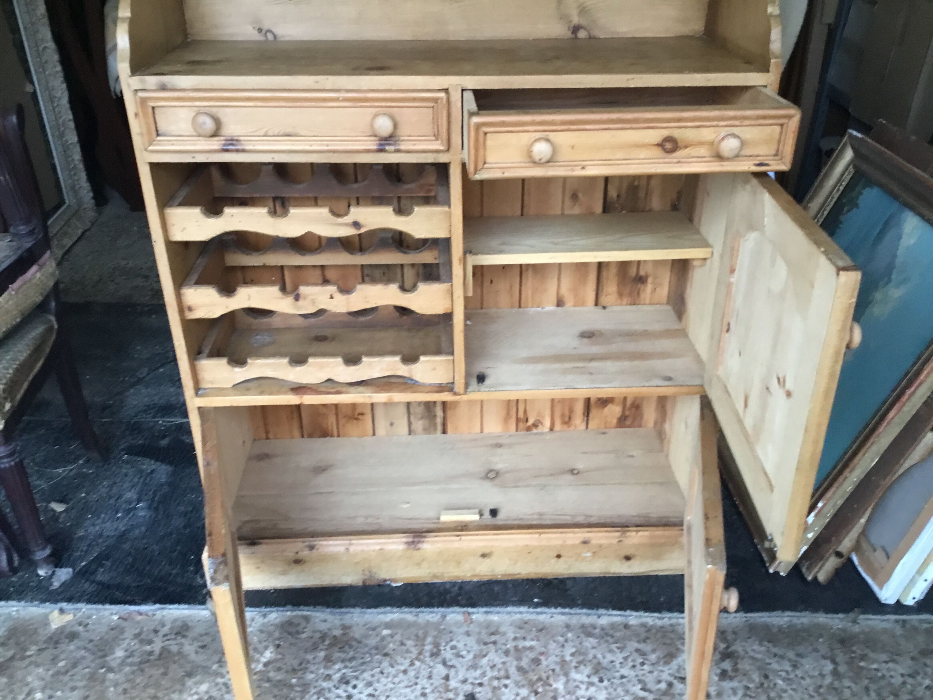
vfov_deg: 45.4
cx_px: 466
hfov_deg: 58.4
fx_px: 836
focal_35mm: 31
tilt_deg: -28.2
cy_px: 350
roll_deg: -0.5
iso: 160
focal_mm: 3.3
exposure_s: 1/33
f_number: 2.4
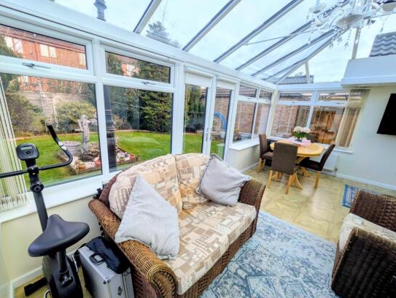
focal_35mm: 15
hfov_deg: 98.1
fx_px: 172
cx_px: 188
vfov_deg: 81.8
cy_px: 154
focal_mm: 1.83
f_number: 2.2
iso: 49
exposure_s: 1/305
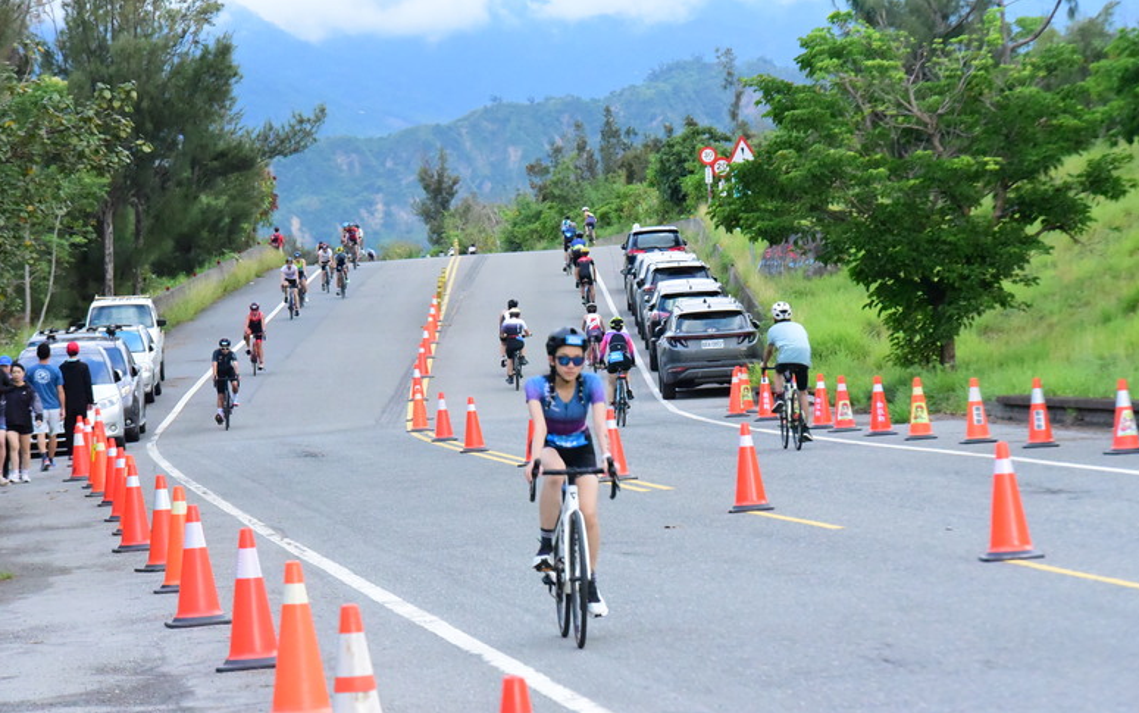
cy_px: 368
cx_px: 570
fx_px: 4937
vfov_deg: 8.3
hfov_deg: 13.2
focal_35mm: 159
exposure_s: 1/4000
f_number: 9
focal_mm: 155
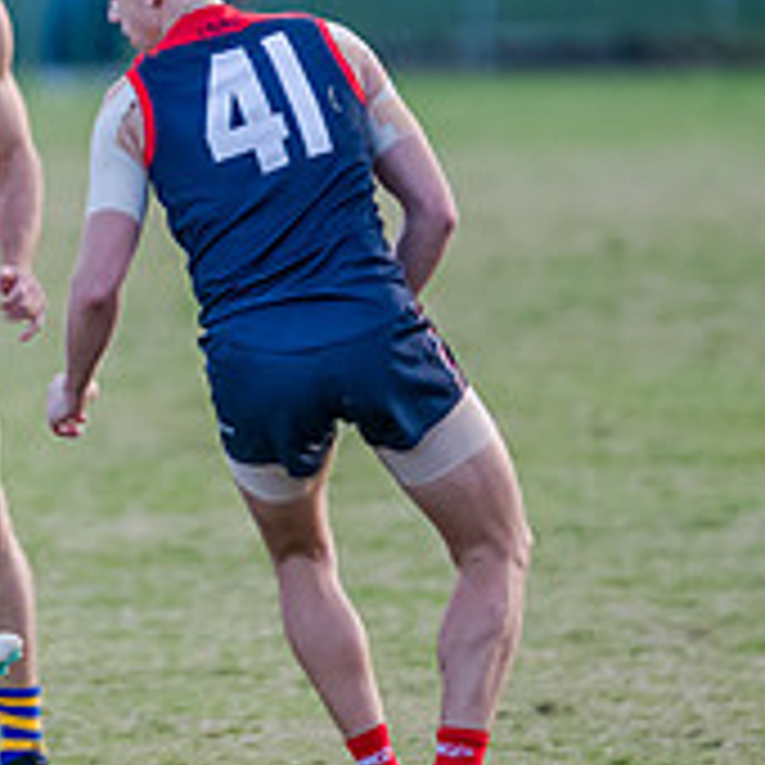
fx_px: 30103
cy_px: 375
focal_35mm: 1204
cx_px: -398
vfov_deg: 1.5
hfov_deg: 1.5
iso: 1250
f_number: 2.8
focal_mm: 300
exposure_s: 1/1600
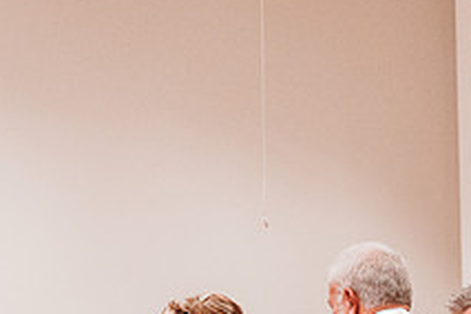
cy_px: 344
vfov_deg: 5.9
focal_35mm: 231
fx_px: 3022
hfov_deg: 8.9
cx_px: 223
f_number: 4
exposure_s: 1/200
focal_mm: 85
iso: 5000
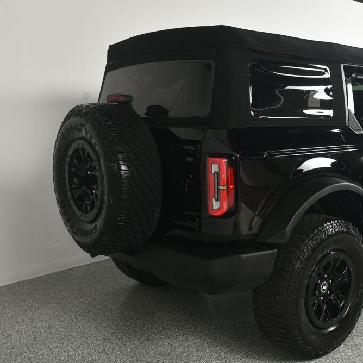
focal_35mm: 43
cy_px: 179
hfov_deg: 38.1
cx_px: 277
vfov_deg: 39.2
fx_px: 510
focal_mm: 22
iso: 100
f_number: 8
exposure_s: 1/160
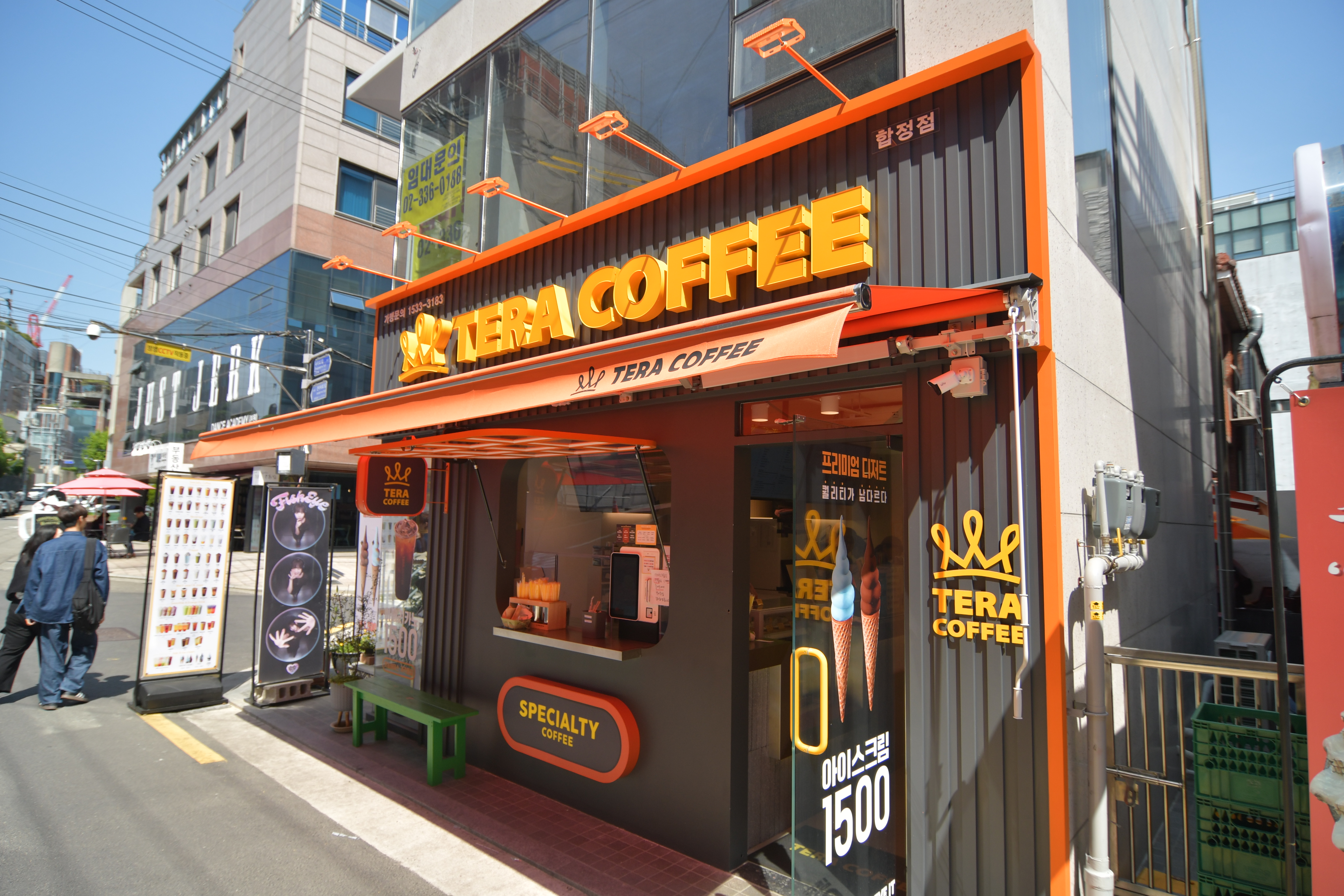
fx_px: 672
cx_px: 672
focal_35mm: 18
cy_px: 448
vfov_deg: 67.4
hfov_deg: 90.0
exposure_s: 1/1600
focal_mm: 12
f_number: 4
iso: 200
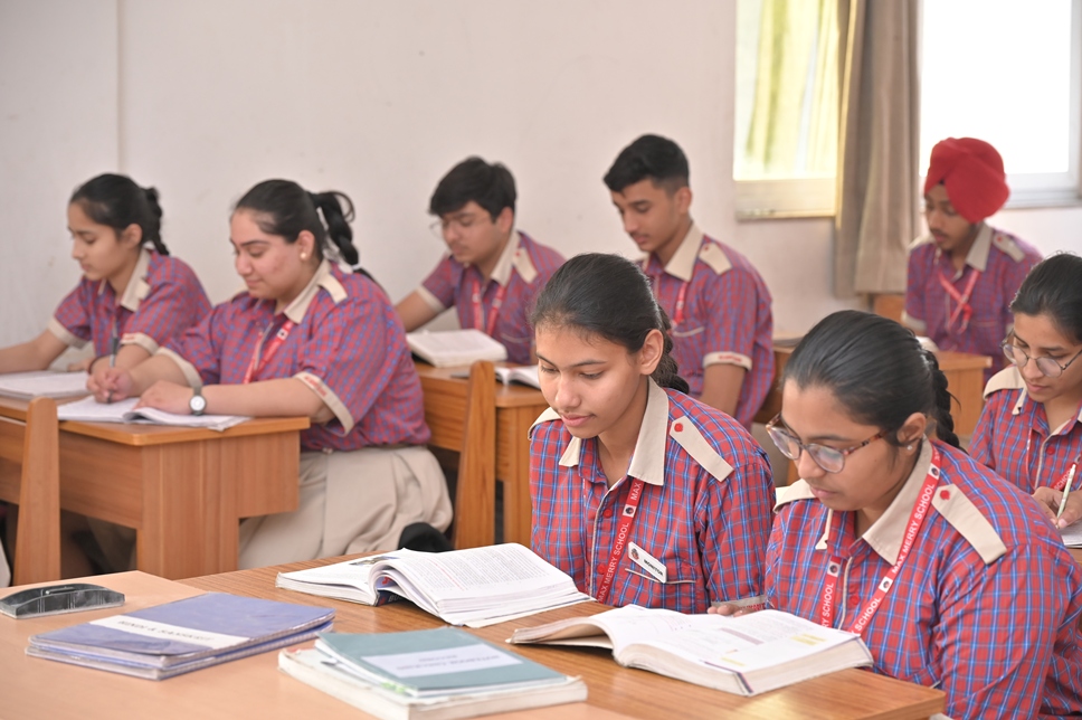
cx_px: 541
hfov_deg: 26.3
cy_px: 360
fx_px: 2313
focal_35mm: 77
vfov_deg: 17.7
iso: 1250
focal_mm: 77
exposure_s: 1/200
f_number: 4.5
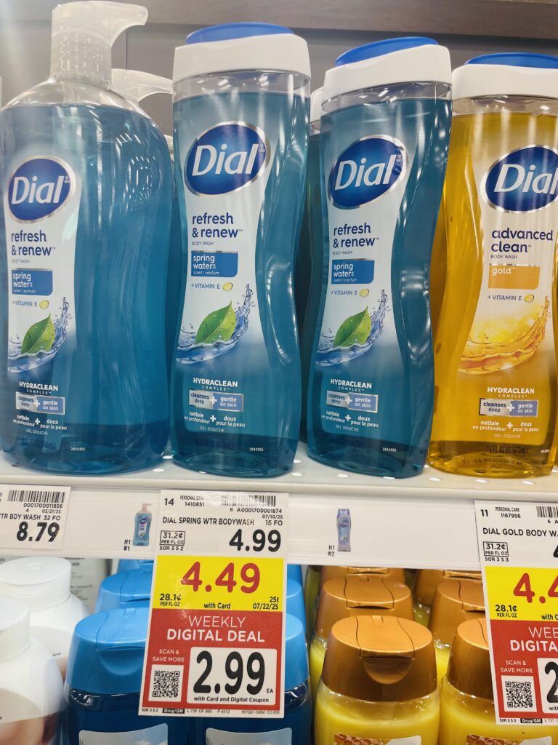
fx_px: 559
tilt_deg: -8.1
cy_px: 372
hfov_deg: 53.1
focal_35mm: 26
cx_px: 279
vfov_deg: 67.3
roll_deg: -1.6
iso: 64
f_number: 1.6
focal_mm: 4.2
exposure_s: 1/120
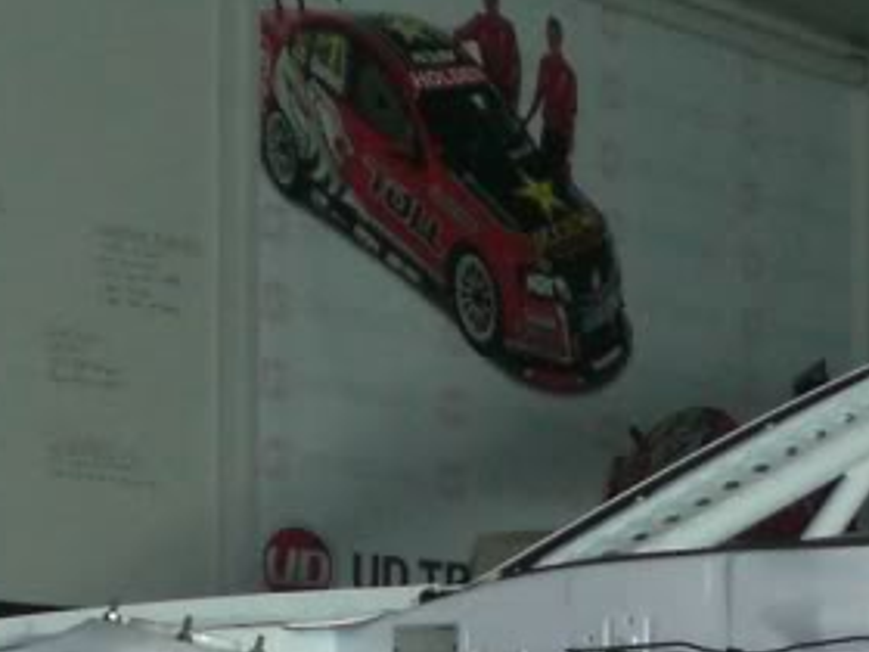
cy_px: 879
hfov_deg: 14.0
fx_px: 3489
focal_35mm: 139
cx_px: 900
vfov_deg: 10.4
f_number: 3.1
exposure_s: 1/60
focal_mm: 6.3
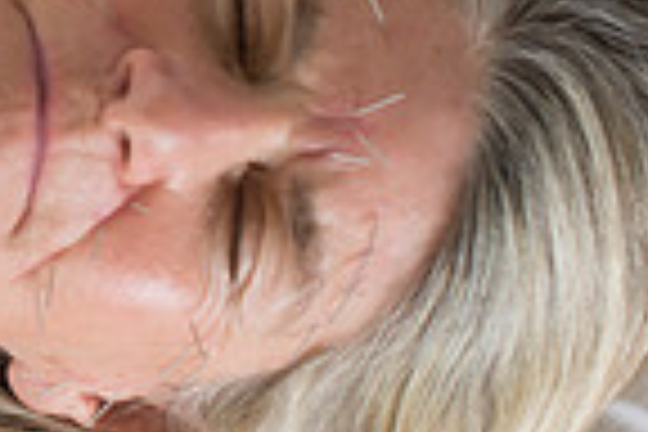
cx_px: -465
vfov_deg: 6.3
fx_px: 3906
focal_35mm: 217
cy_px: -43
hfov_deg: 9.1
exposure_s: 1/160
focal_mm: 50
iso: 640
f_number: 4
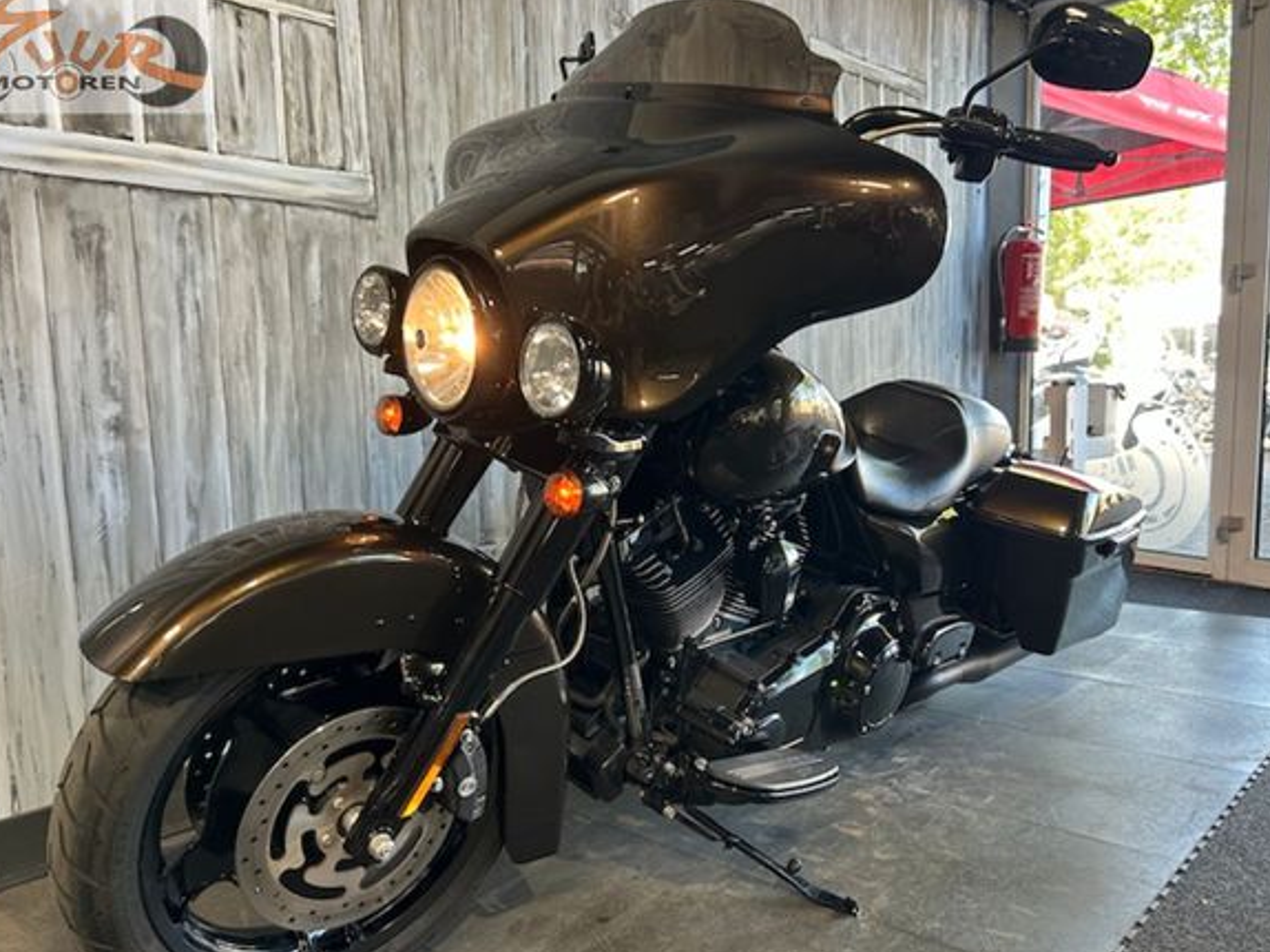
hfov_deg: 61.7
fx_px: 1064
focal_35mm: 29
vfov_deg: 48.2
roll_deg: +1.4
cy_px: 507
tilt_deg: -8.1
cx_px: 644
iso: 125
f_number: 1.5
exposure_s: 1/121
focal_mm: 5.7
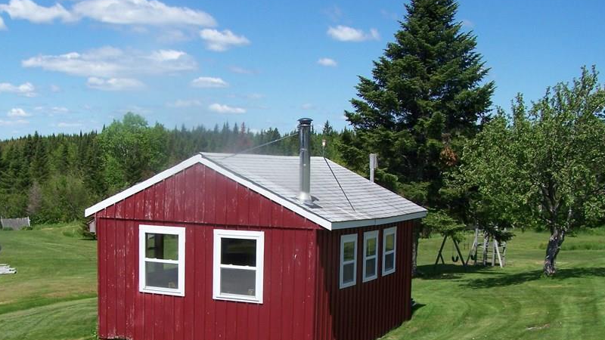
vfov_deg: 22.4
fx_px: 850
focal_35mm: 53
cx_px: 259
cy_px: 267
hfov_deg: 39.1
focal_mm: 6.3
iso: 64
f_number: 4
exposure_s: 1/500
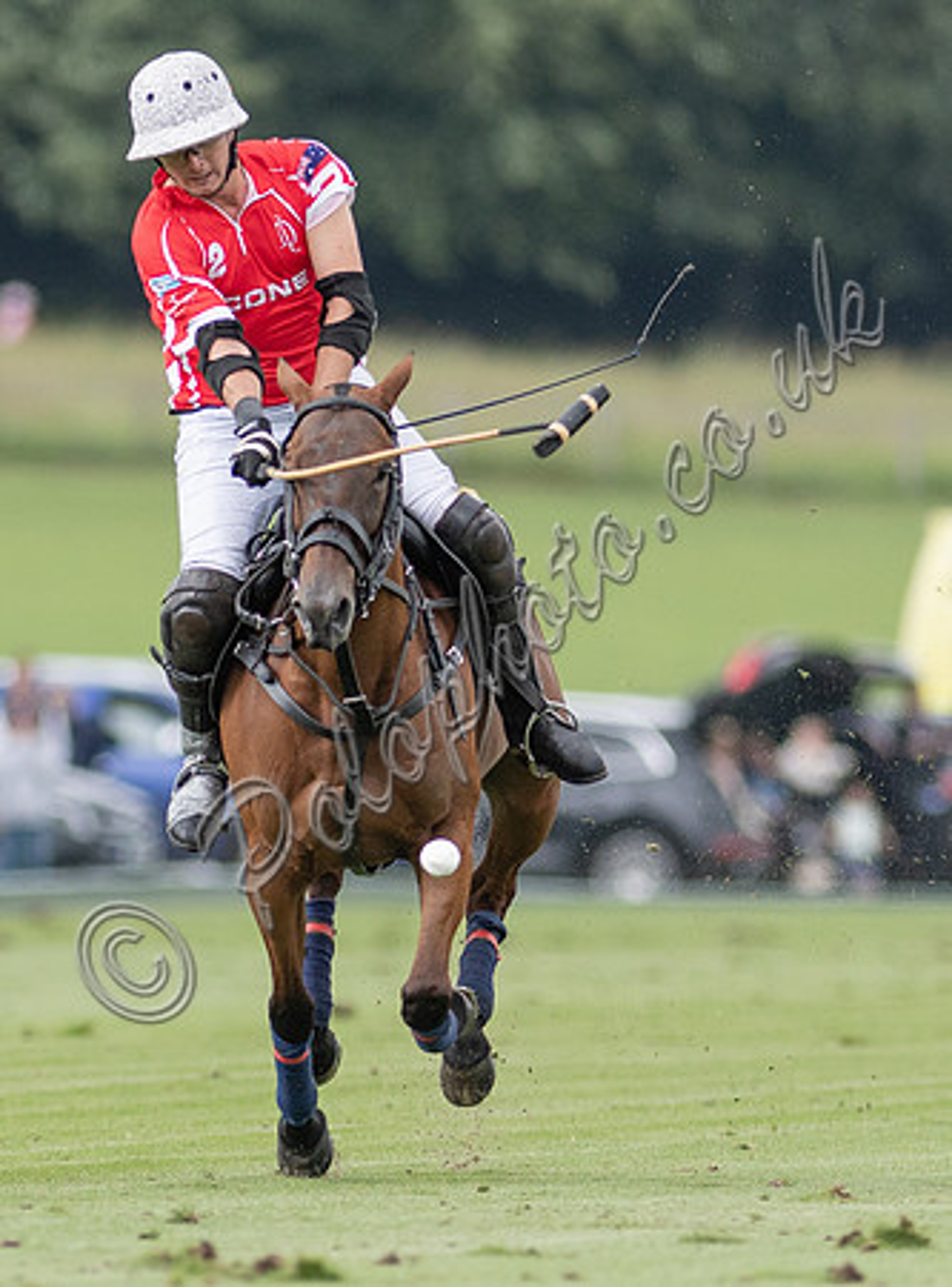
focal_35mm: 1076
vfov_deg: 1.9
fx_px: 39810
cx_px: 245
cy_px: 950
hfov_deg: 1.4
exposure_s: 1/2500
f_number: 2.8
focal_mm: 300
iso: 320
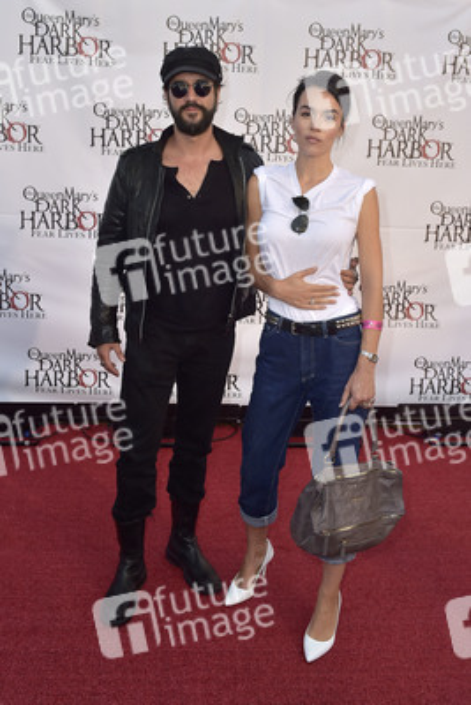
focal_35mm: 28
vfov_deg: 65.5
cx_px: 236
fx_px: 549
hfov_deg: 46.4
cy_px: 352
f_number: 5.6
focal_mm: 28
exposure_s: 1/250
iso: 250
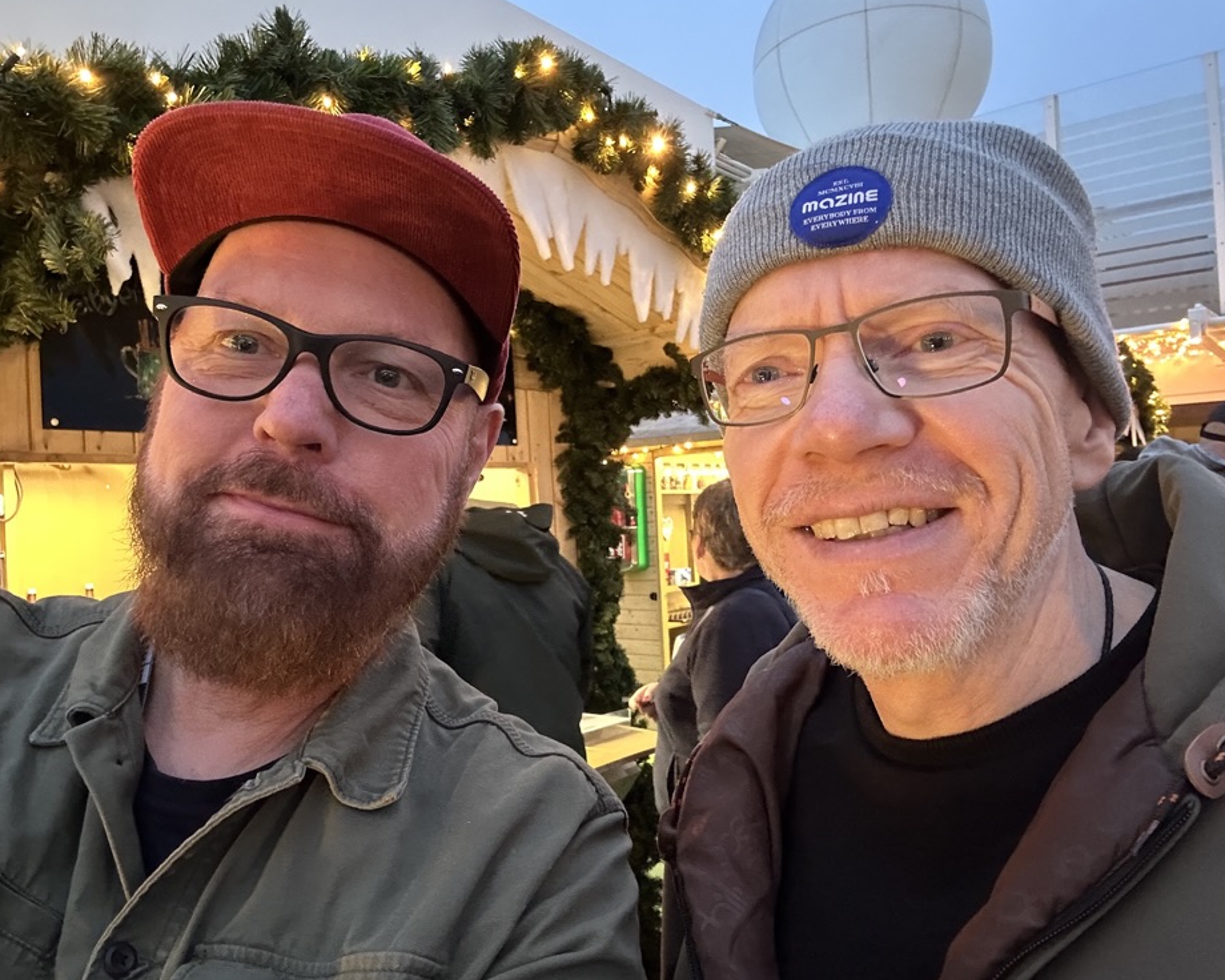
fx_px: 906
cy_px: 494
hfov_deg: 68.1
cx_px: 581
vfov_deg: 56.8
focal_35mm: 25
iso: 640
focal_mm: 2.69
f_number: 1.9
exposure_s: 1/17
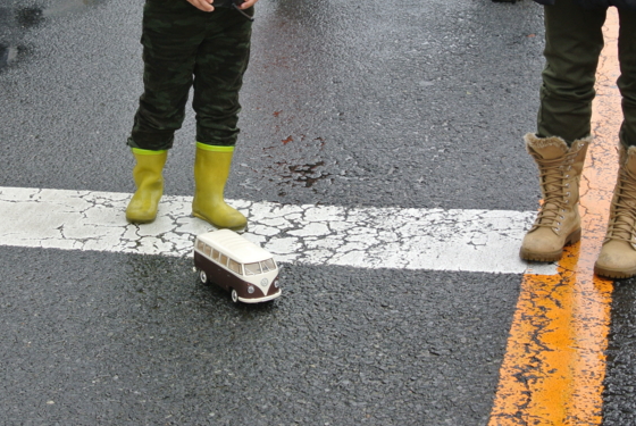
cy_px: 283
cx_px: 221
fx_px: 1592
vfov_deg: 15.2
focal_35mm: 90
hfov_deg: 22.5
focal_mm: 23.6
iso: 100
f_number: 5
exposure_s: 1/100
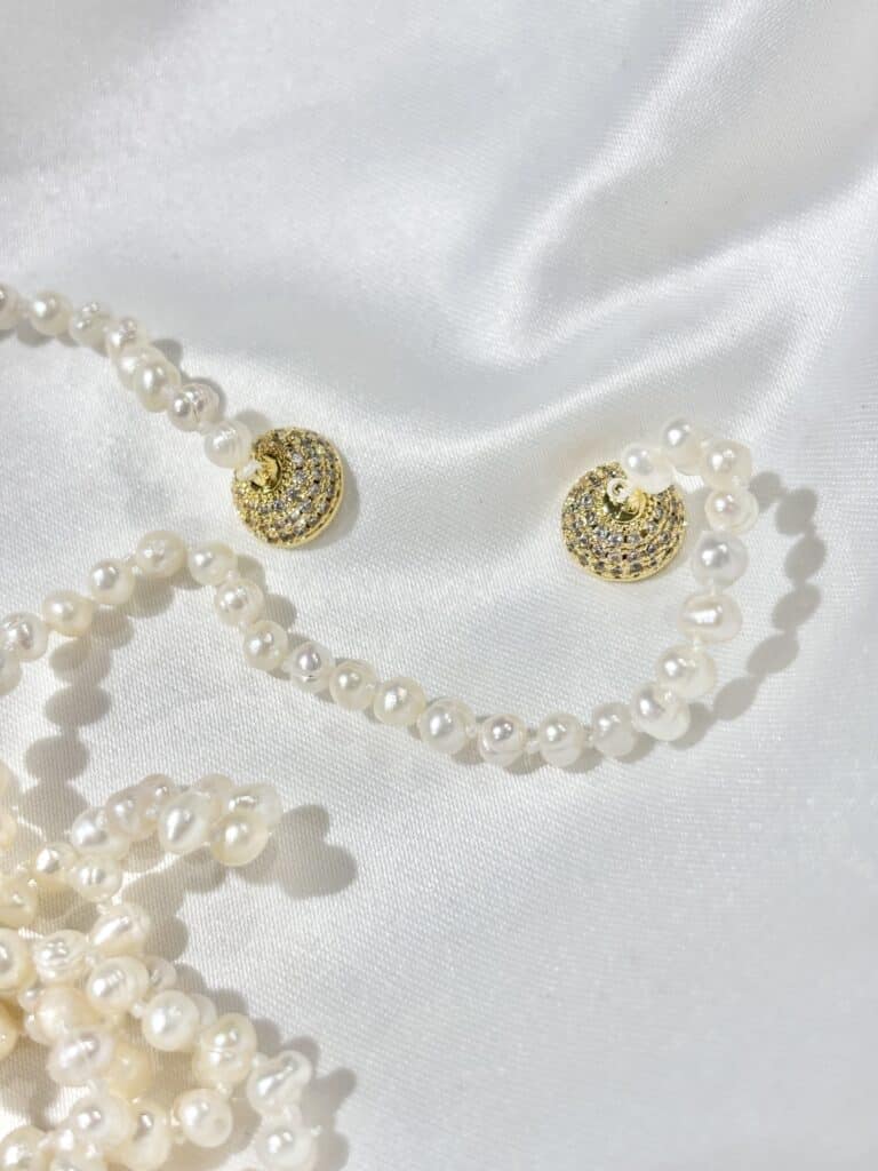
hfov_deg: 28.0
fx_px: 1759
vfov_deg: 36.8
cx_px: 439
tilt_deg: -50.7
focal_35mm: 52
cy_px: 586
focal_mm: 5.96
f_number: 1.6
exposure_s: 1/376
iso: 32
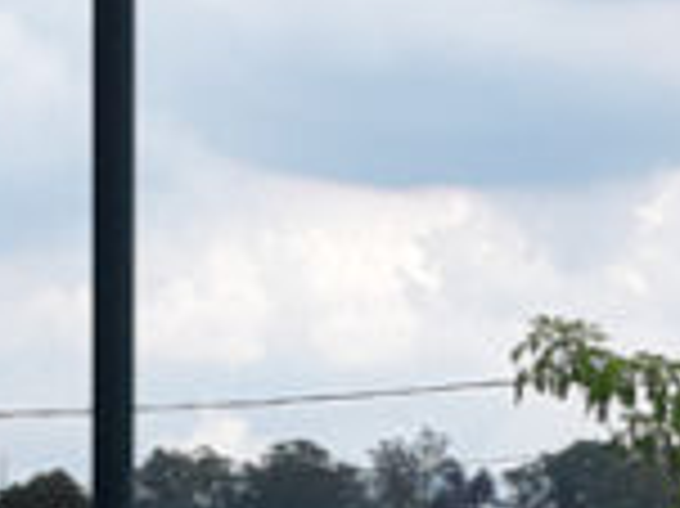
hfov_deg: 10.6
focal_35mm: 185
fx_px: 3631
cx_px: 599
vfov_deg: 7.9
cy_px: 775
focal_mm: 3.3
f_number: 2.2
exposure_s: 1/1120
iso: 40
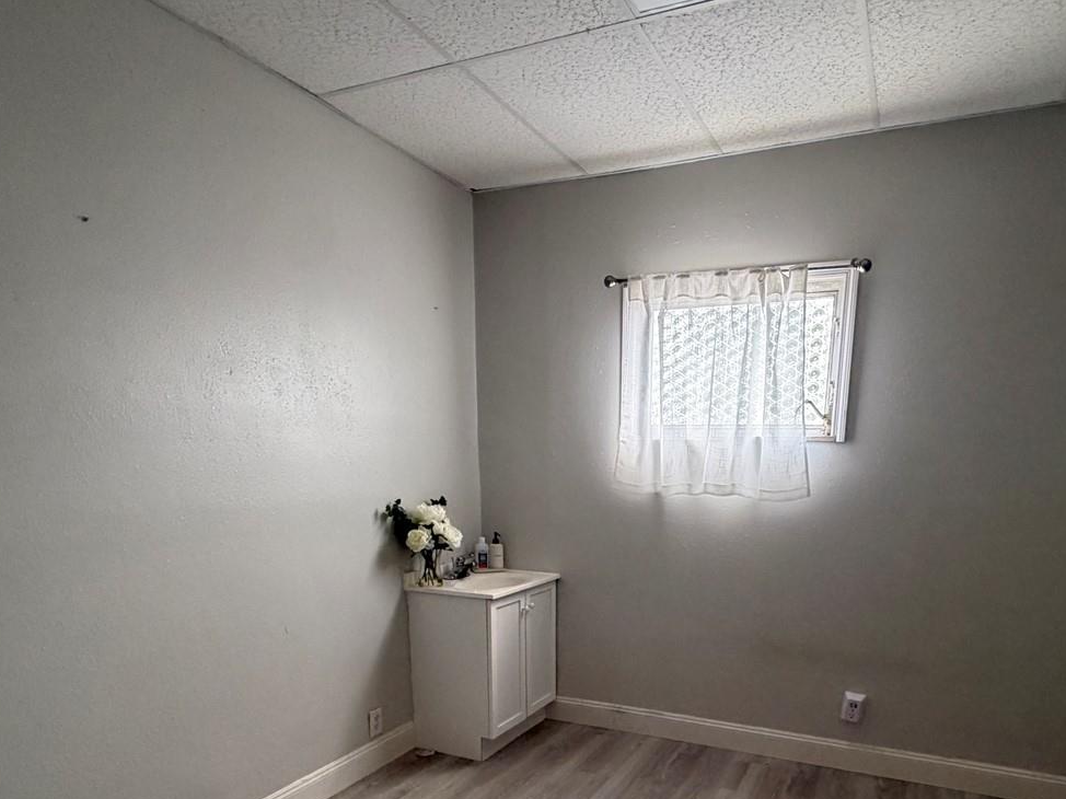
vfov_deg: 55.4
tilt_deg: -12.4
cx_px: 614
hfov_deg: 73.5
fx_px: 708
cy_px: 621
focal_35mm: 23
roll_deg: -1.6
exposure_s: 1/60
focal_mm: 2.22
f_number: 2.2
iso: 320
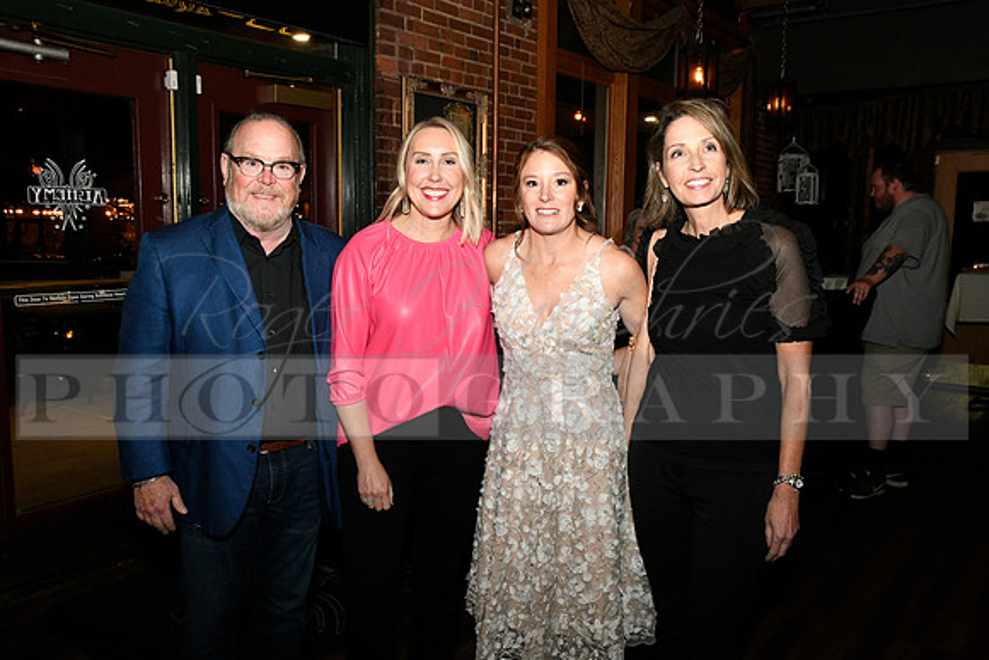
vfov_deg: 42.3
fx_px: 852
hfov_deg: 60.3
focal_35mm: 31
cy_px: 330
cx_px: 494
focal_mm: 31
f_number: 11
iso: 6400
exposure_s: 1/60
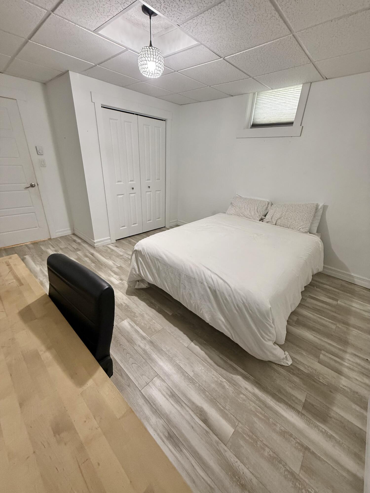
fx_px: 200
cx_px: 185
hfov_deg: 85.7
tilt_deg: -23.5
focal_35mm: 14
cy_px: 246
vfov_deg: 102.1
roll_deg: -2.6
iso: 250
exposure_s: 1/60
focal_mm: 2.22
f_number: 2.2
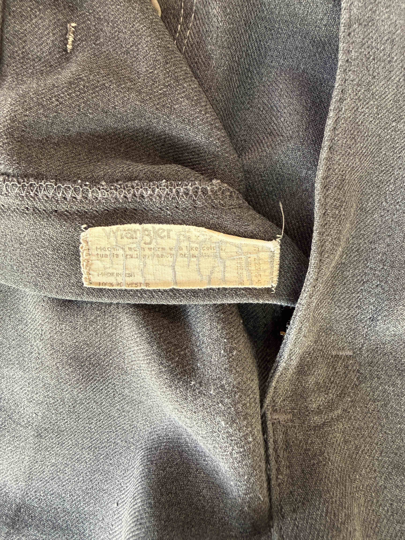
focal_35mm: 24
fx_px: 374
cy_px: 270
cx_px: 202
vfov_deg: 71.6
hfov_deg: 56.8
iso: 250
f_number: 2.2
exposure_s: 1/99
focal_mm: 2.22
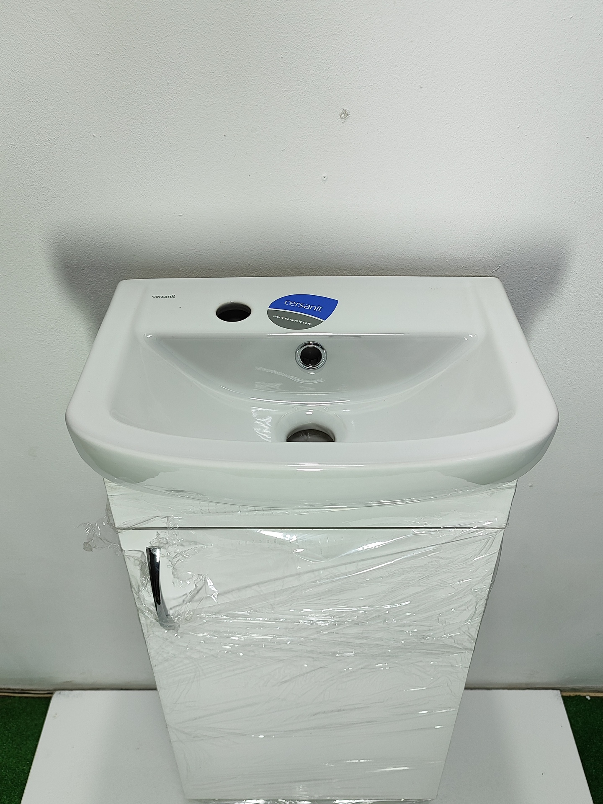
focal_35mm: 24
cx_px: 302
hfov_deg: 56.8
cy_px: 402
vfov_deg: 71.6
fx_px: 557
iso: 160
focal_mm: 5.89
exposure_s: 1/50
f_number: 1.89
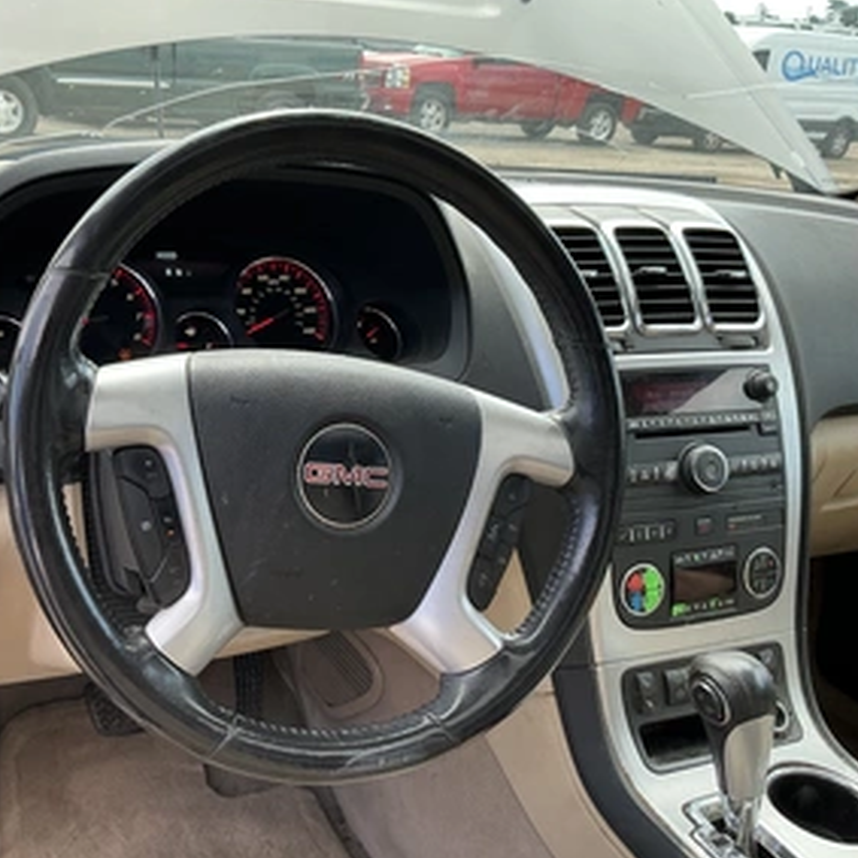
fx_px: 981
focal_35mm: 35
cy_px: 440
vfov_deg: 47.2
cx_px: 318
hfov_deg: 46.8
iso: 25
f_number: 1.8
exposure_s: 1/122
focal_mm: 3
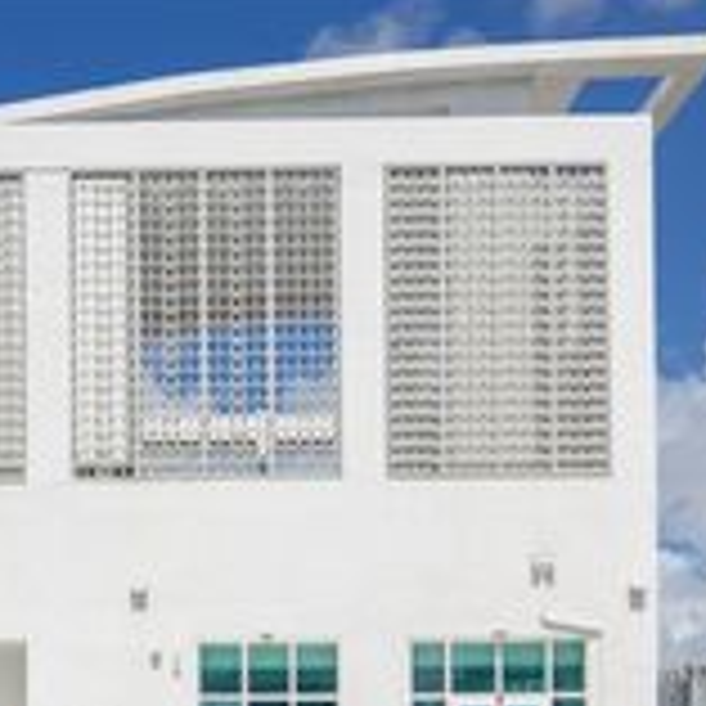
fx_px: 877
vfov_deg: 38.1
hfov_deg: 42.9
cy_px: 735
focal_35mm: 38
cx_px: 207
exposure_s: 1/3200
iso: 100
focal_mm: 14
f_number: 3.2
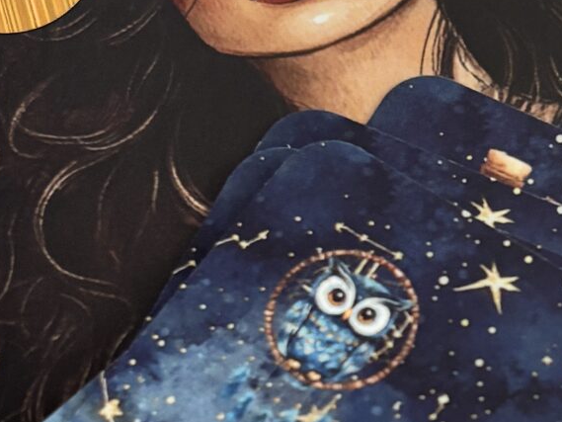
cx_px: 479
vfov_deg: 12.6
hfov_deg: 16.7
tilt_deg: -61.5
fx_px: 1900
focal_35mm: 117
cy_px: 350
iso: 100
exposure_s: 1/50
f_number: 1.6
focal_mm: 5.96
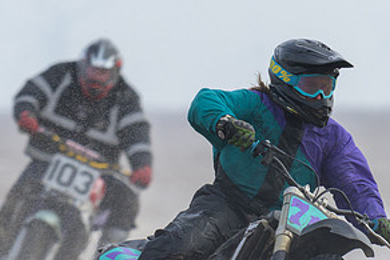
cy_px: 231
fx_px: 19357
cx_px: 235
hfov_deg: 1.2
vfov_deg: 0.8
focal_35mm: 1786
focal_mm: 600
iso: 560
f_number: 8
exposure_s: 1/640
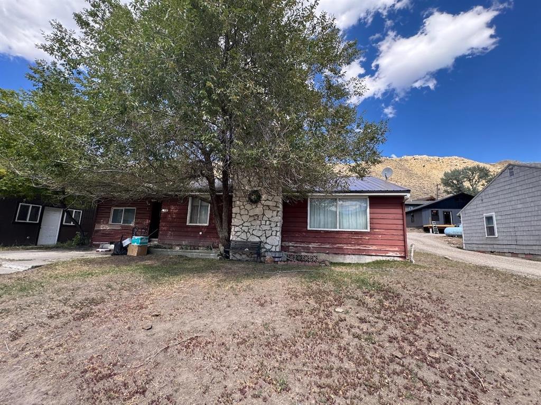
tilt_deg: +9.2
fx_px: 219
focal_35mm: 14
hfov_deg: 102.1
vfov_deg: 85.7
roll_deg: -2.2
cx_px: 270
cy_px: 202
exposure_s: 1/343
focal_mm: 2.22
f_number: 2.2
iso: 40
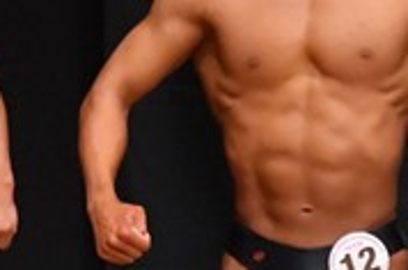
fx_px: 17026
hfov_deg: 1.4
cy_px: 224
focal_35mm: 1505
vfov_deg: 0.9
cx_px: 269
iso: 8000
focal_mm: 230
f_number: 5.6
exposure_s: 1/400
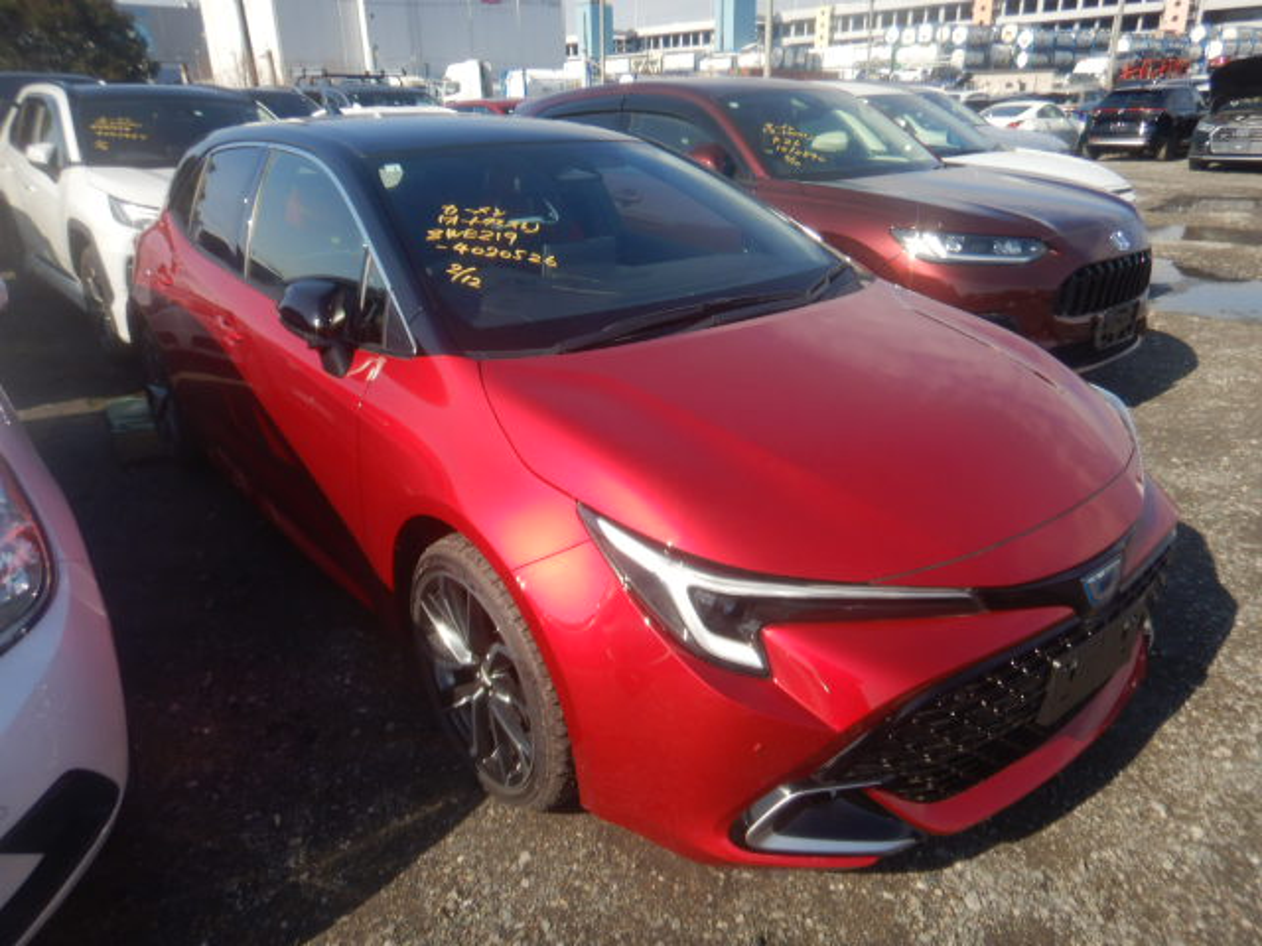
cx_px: 631
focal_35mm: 24
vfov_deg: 56.8
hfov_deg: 71.6
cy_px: 473
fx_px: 875
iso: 125
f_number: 2.8
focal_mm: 4.3
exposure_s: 1/400
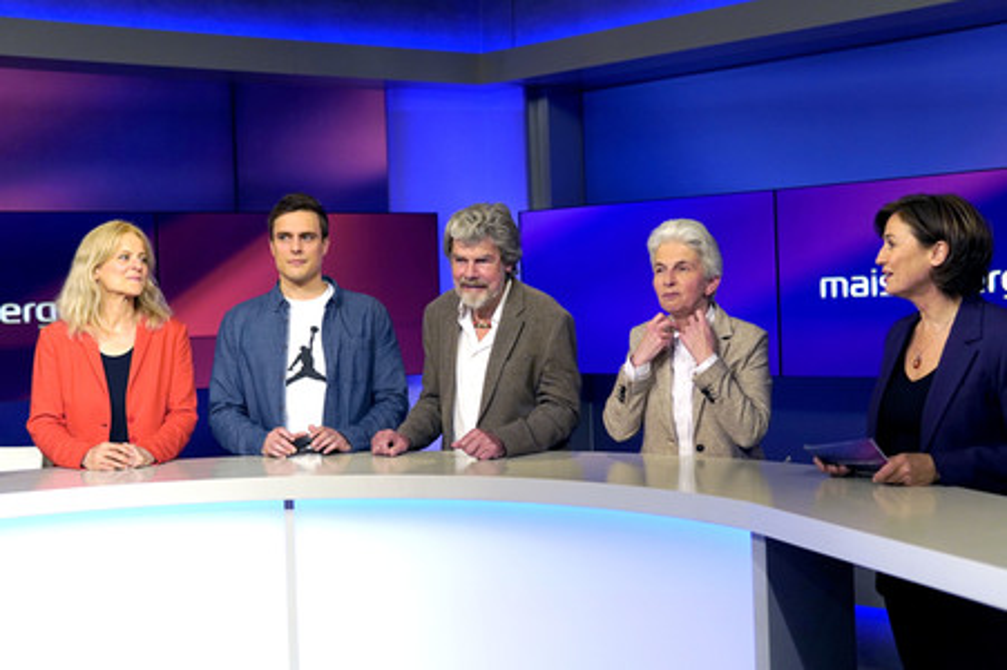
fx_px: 1258
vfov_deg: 29.8
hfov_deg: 43.6
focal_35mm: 45
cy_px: 335
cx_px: 504
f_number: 2
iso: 640
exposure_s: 1/640
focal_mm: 30
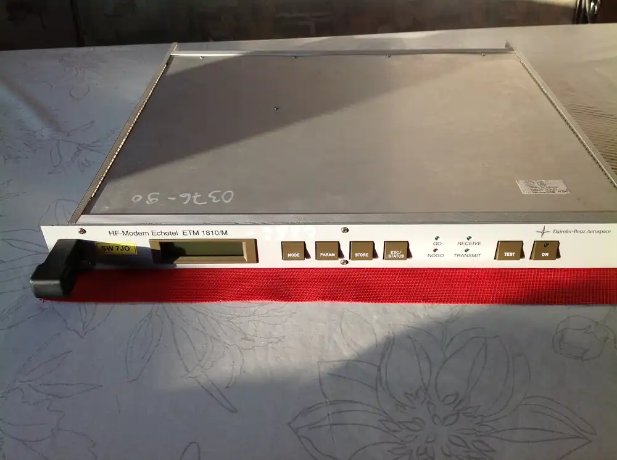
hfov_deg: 52.7
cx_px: 308
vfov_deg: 40.6
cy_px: 230
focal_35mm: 35
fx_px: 623
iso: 50
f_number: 2.4
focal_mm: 4.28
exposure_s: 1/296
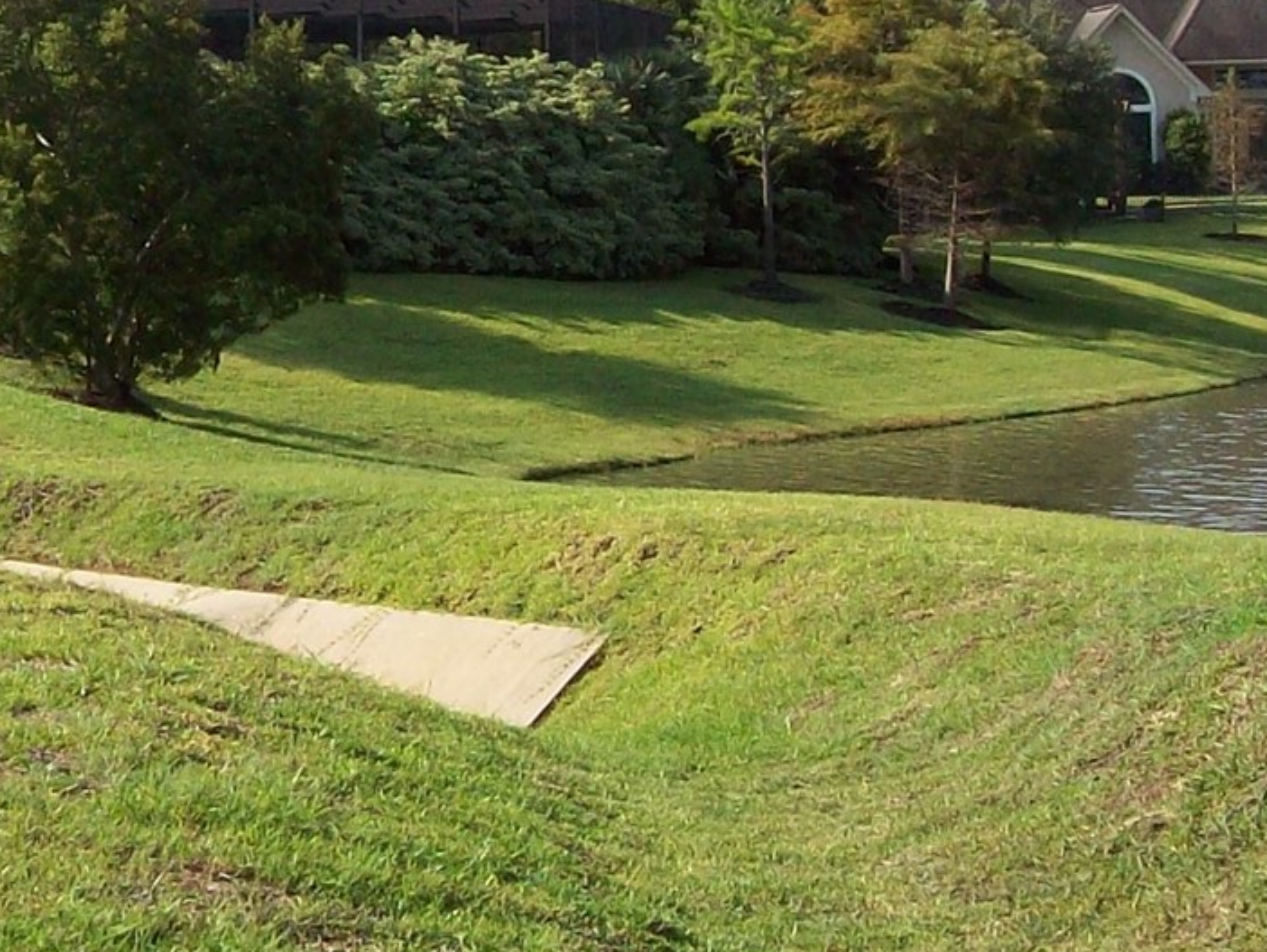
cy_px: 164
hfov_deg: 18.3
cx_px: 18
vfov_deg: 14.0
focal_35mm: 105
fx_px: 3844
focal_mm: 6
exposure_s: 1/368
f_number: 4.8
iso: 80
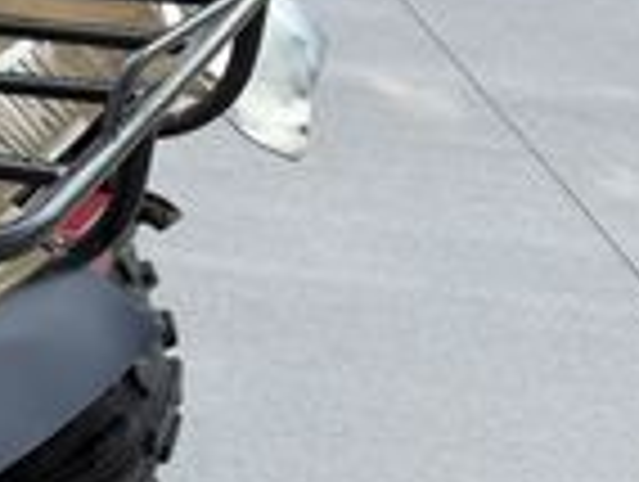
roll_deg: +0.5
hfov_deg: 14.7
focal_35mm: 108
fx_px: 1997
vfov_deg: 13.7
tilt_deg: -24.3
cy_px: 221
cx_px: -666
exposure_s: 1/931
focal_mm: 6.76
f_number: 1.78
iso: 80
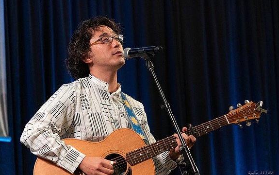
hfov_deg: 14.1
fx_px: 1126
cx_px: 140
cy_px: 93
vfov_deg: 8.9
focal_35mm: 148
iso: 6400
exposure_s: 1/250
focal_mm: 144
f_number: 6.3
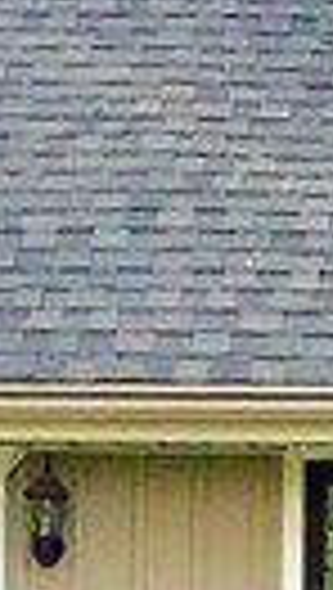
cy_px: 671
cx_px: 387
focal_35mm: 263
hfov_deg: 4.6
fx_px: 4115
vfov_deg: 8.1
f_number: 2.4
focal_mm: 3.3
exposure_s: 1/250
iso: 25
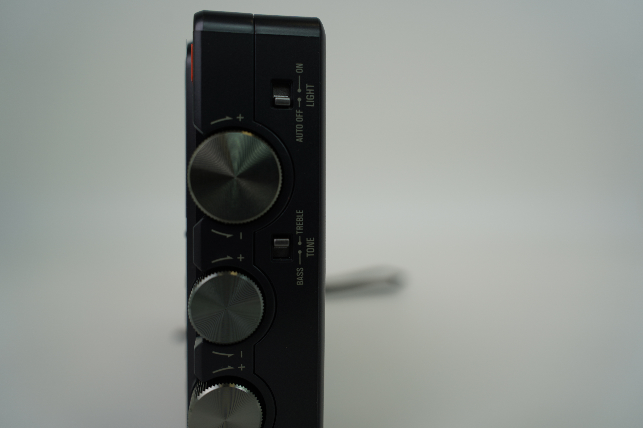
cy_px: 214
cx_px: 322
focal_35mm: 28
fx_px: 500
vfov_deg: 46.4
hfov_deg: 65.5
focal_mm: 28
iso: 100
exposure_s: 1/125
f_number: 4
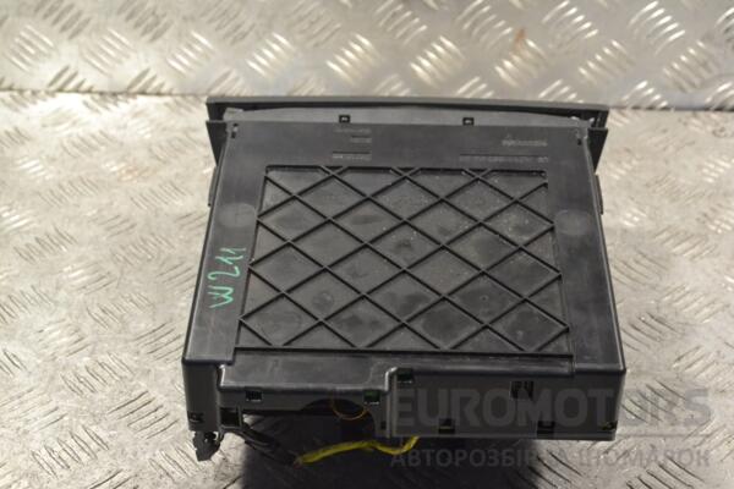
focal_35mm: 66
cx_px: 367
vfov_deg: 20.6
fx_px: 1346
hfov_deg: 30.5
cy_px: 244
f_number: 8
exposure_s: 1/250
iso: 3200
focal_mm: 44
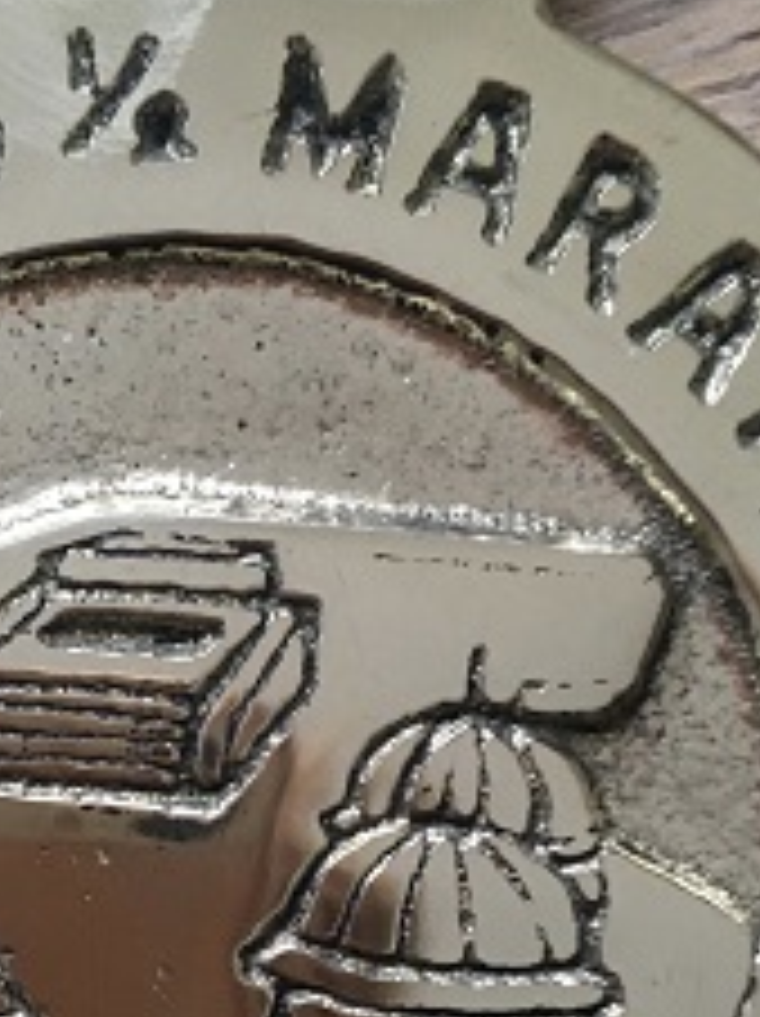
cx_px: 160
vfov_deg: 28.5
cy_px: 788
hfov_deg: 21.6
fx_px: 1965
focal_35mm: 67
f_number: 2.2
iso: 160
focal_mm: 4.15
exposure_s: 1/33
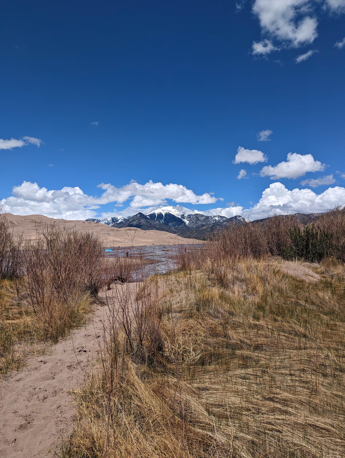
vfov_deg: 71.5
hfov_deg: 56.9
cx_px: 172
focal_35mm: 24
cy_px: 229
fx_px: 318
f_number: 1.85
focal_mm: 6.81
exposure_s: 1/7092
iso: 49
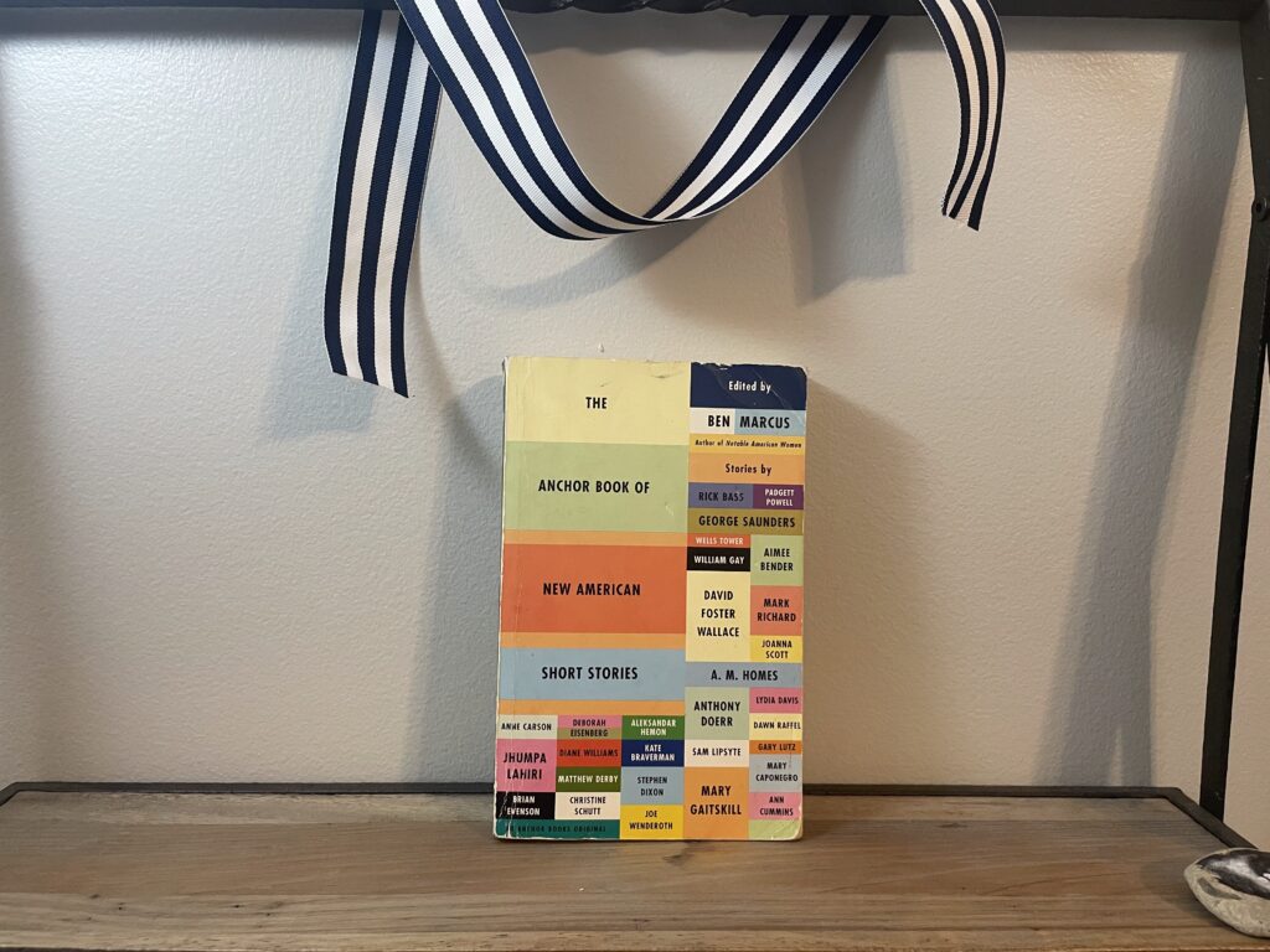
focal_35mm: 26
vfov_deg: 53.1
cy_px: 476
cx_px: 635
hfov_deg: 67.3
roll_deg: +0.0
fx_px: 954
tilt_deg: -5.9
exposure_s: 1/60
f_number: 1.6
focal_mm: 4.2
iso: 160
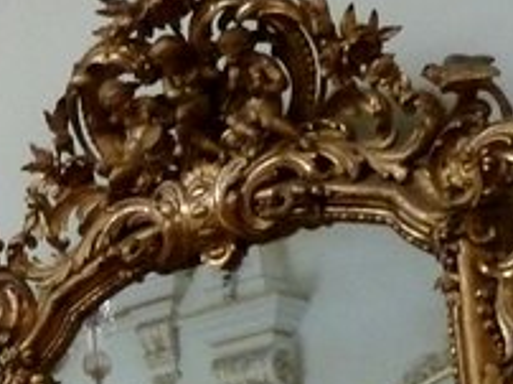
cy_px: 582
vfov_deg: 11.2
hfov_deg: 13.9
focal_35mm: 127
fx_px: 1880
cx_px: -406
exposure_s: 1/15
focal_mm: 4.1
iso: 400
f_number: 3.3
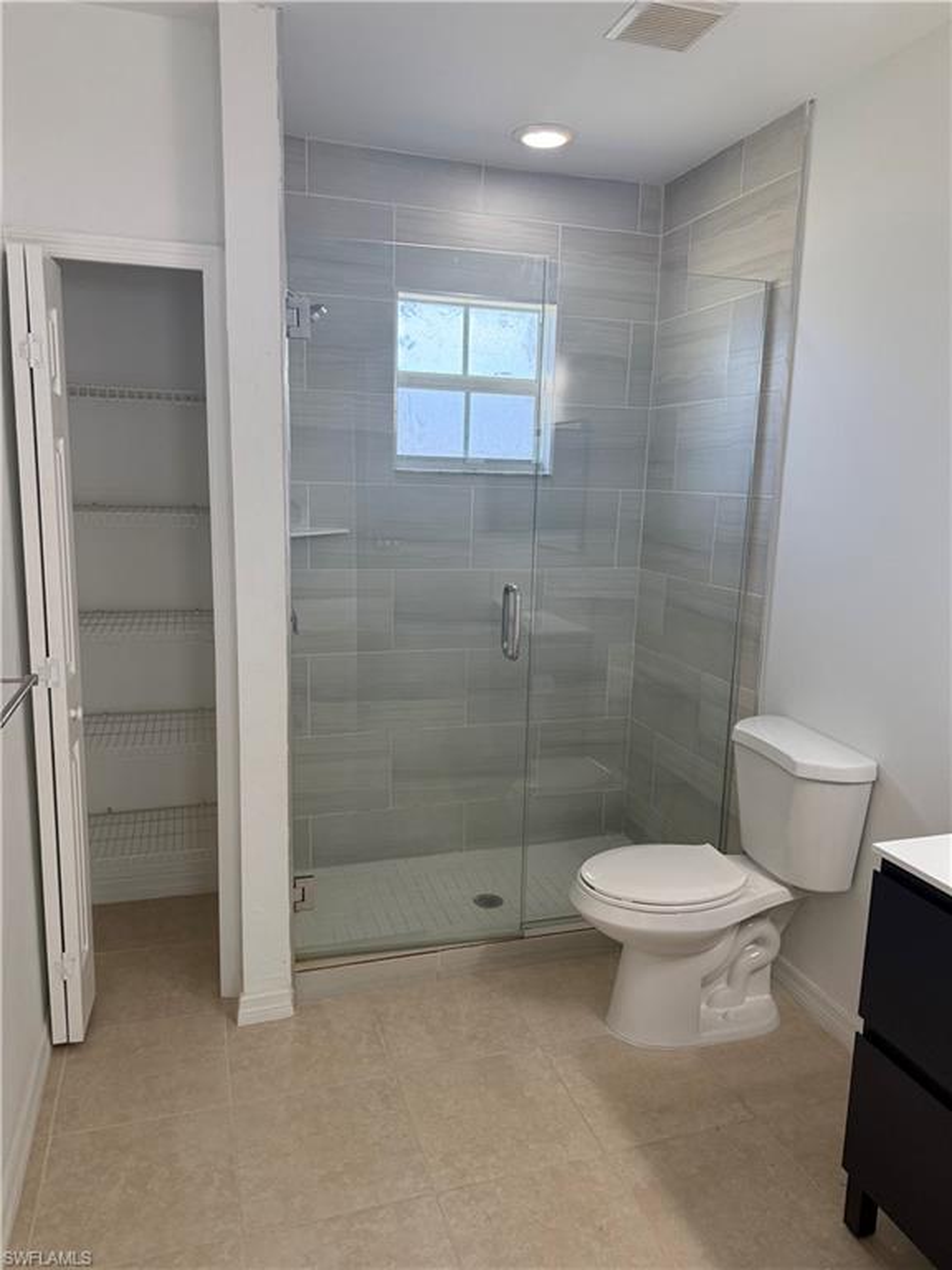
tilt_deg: -9.9
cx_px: 476
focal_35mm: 24
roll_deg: -2.2
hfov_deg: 56.8
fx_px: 880
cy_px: 635
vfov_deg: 71.6
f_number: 1.78
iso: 160
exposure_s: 1/228
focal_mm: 6.76
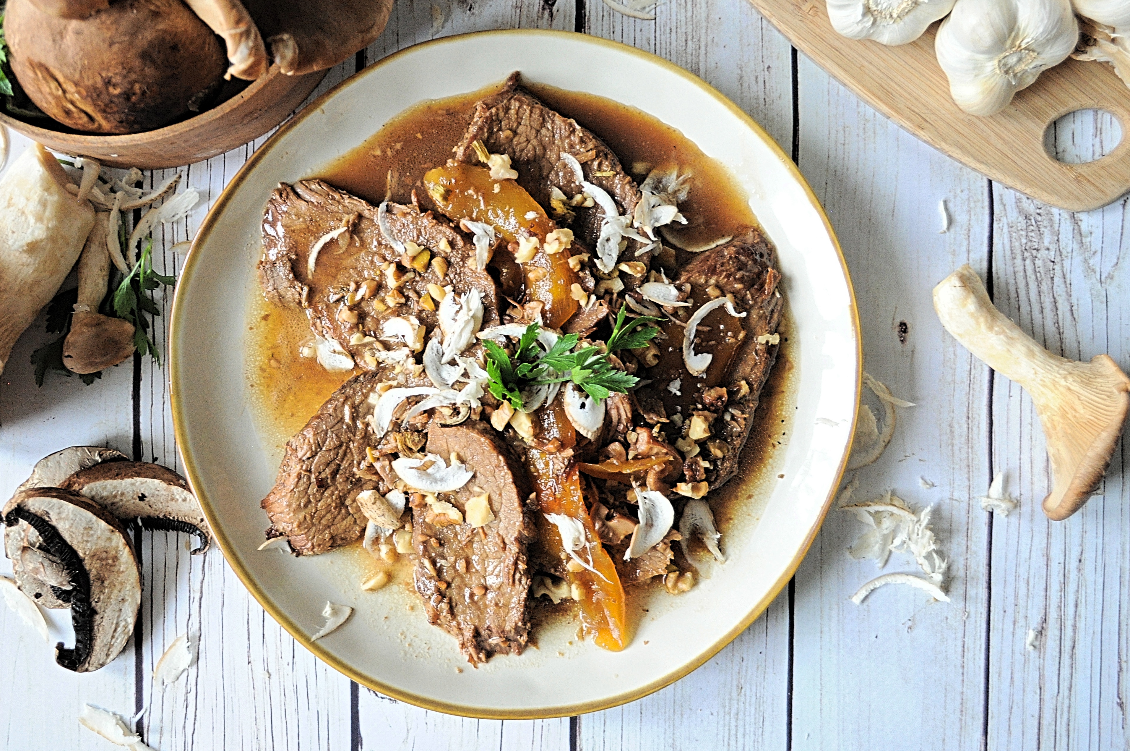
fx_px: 1160
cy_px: 367
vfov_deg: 35.9
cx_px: 509
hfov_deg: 51.9
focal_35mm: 37
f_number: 4
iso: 900
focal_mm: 22
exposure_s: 1/30
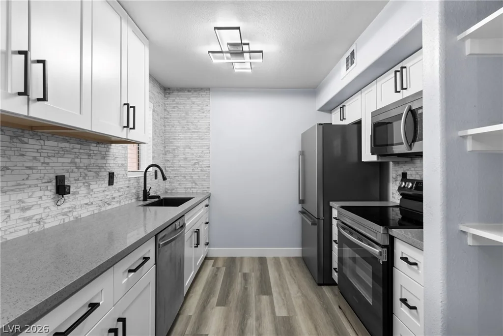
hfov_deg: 93.3
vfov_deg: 70.5
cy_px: 168
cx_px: 252
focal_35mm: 17
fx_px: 238
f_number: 8
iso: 400
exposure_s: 1/5
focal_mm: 17
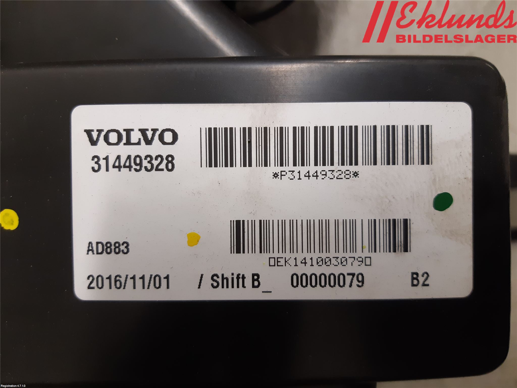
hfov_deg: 67.3
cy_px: 194
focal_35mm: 26
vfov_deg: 53.1
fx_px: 388
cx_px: 258
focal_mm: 3.93
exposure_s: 1/50
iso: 125
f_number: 1.7
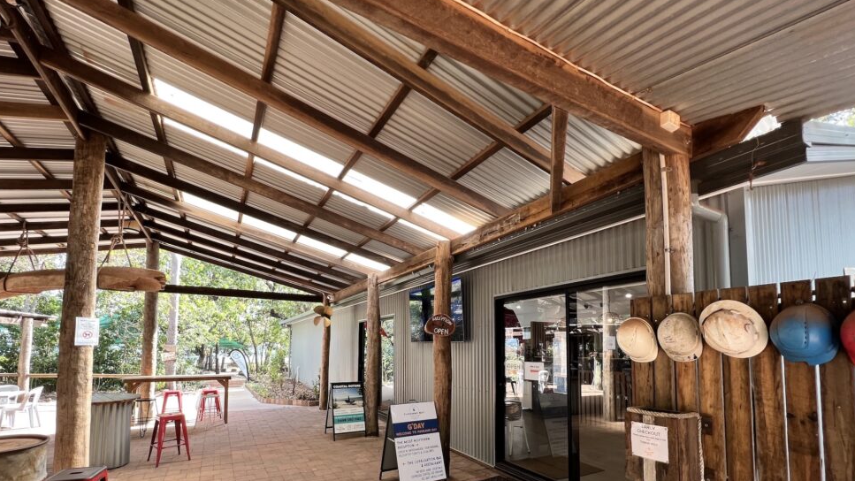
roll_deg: -0.2
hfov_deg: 103.0
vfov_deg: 68.2
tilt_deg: +2.8
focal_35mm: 15
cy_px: 328
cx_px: 413
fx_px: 340
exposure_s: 1/99
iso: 50
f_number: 1.8
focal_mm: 1.57
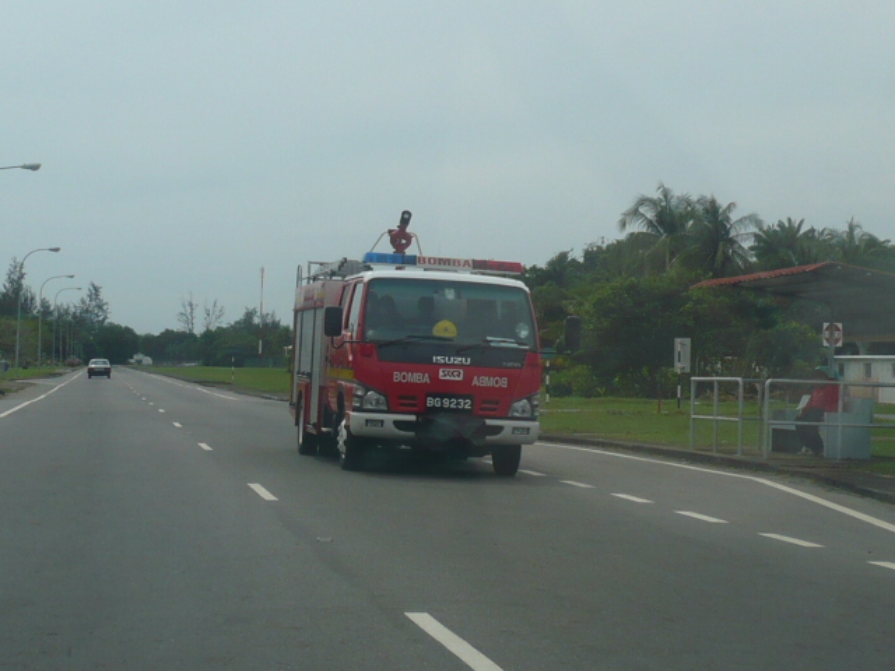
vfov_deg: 40.7
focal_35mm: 35
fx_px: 905
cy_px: 336
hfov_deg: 52.6
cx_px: 448
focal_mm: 5.8
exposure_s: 1/400
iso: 100
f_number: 8
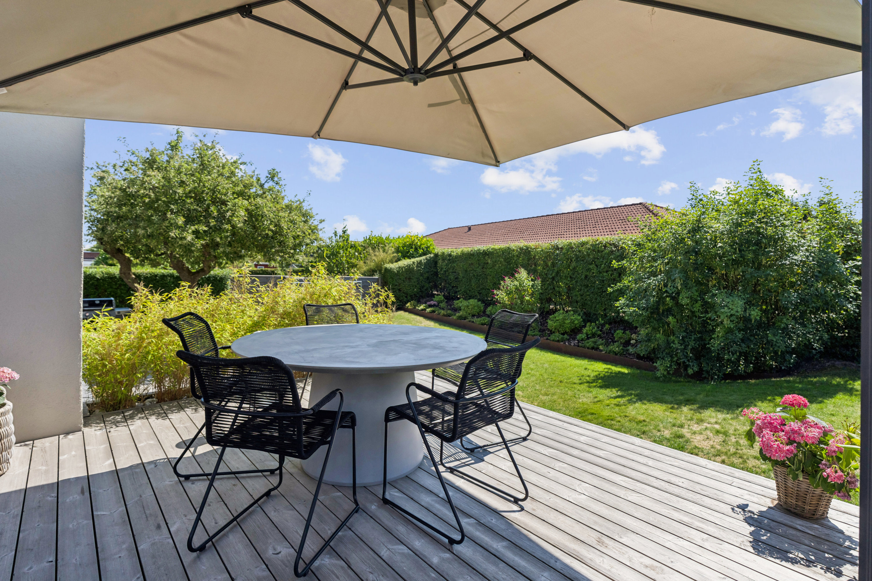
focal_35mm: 17
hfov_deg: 93.3
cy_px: 290
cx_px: 436
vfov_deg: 70.4
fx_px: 412
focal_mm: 17
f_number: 4.5
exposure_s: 1/2500
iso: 320
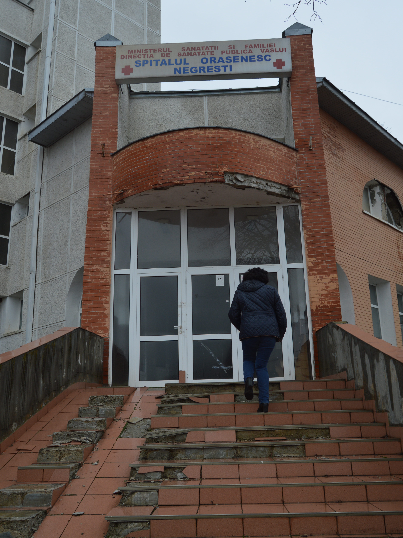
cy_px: 260
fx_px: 481
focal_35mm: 31
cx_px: 200
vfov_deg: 58.3
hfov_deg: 45.4
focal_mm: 18
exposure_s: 1/125
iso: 140
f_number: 5.6
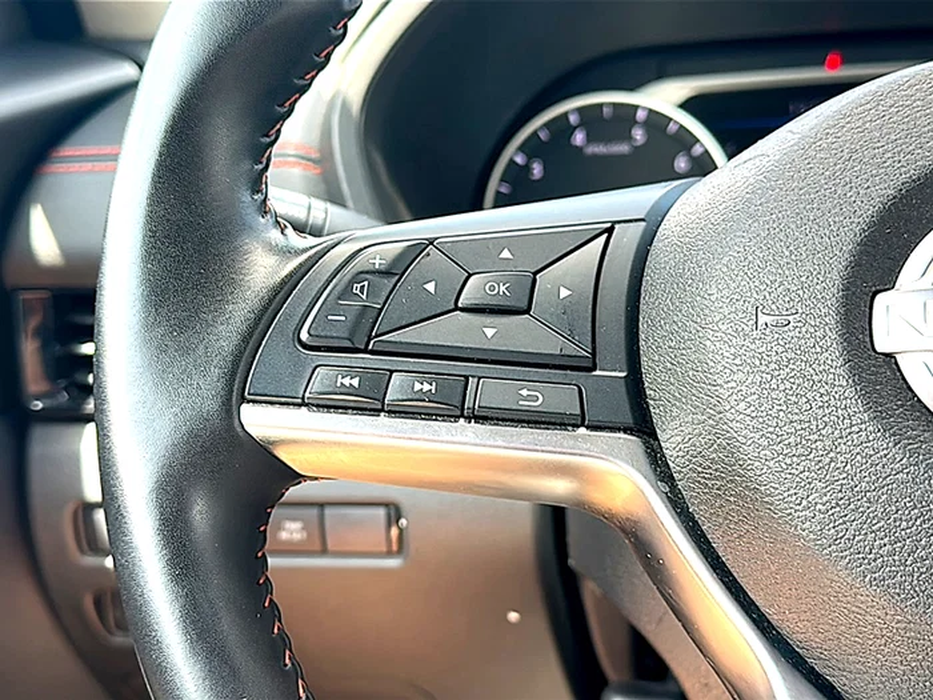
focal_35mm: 40
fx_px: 1078
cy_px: 350
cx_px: 466
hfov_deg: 46.8
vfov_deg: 36.0
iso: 64
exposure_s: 1/178
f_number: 1.78
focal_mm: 6.86
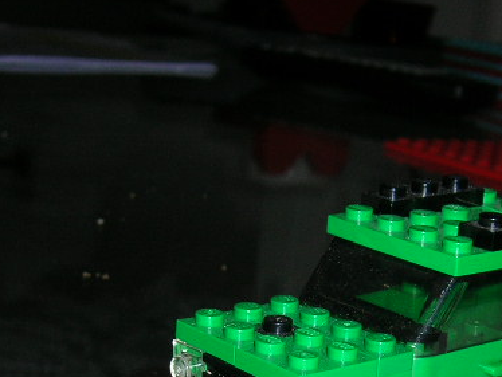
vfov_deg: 15.6
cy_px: 392
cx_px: 297
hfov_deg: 21.0
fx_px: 1350
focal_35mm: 93
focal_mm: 5.7
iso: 50
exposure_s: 1/60.1
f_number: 2.9
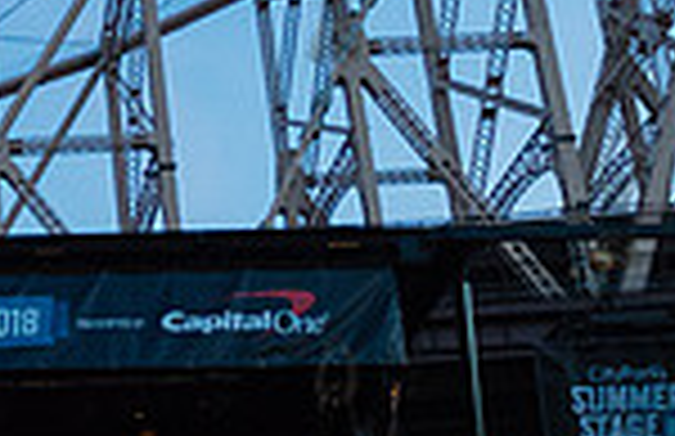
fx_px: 1746
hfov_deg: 19.9
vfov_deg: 14.2
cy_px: 224
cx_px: -230
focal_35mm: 94
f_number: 2.8
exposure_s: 1/800
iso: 4000
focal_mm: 24
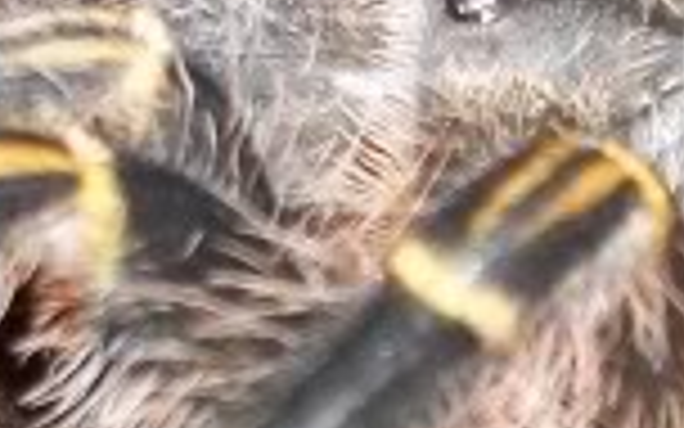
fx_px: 4381
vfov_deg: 5.6
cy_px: 212
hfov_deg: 8.9
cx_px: 580
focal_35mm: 235
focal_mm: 5.9
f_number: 3.3
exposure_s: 1/30
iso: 64
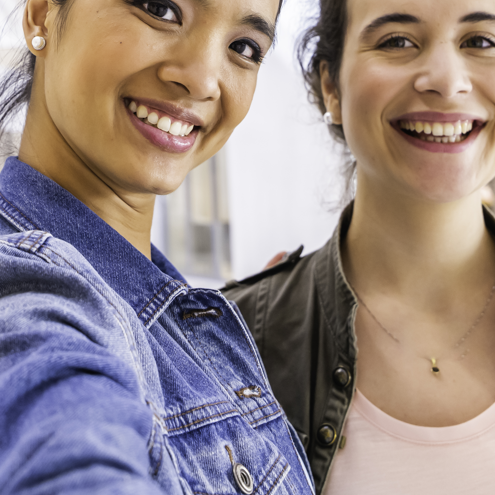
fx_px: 987
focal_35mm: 61
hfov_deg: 27.6
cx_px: 104
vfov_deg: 26.9
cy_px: 25
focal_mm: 24
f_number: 4
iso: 800
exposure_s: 1/100
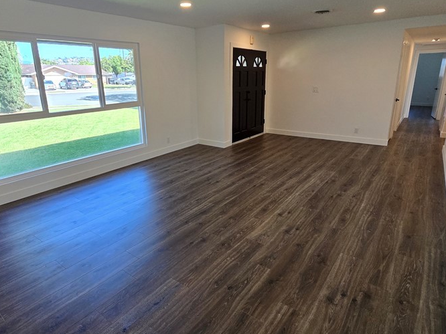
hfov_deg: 81.6
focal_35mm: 20
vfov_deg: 65.9
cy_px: 155
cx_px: 206
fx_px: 258
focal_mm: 2.2
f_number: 2.2
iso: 250
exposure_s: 1/359
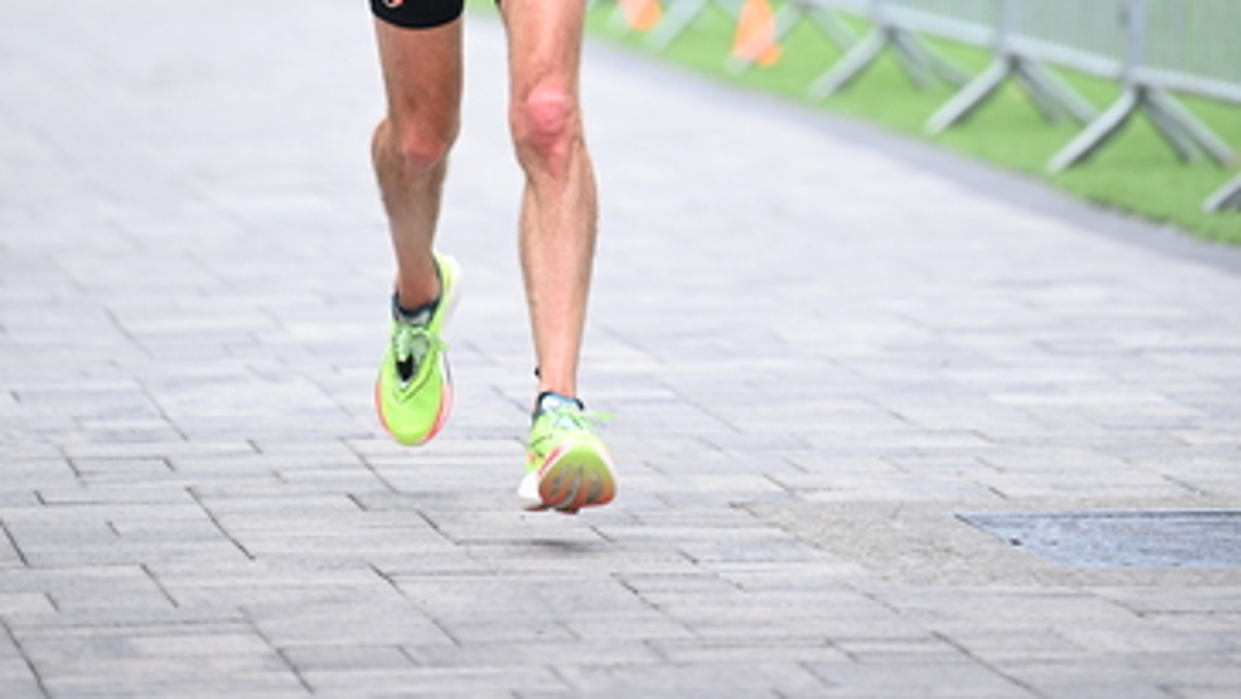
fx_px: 9381
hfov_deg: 7.6
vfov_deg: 4.3
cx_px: 619
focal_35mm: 285
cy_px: -68
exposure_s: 1/1250
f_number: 2.8
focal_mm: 180
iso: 1250
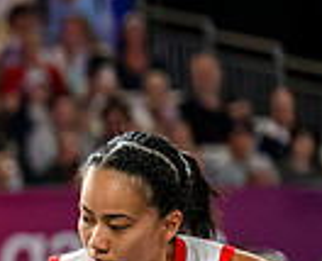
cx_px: -509
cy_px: 402
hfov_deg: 3.3
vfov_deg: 2.7
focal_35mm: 573
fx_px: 5489
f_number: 3.2
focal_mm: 115
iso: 2500
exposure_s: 1/1600
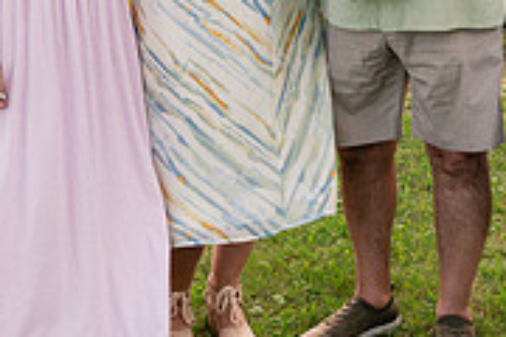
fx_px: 1434
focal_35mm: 102
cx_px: 398
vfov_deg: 13.0
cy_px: -104
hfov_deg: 19.8
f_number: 5.6
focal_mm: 28
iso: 640
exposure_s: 1/200
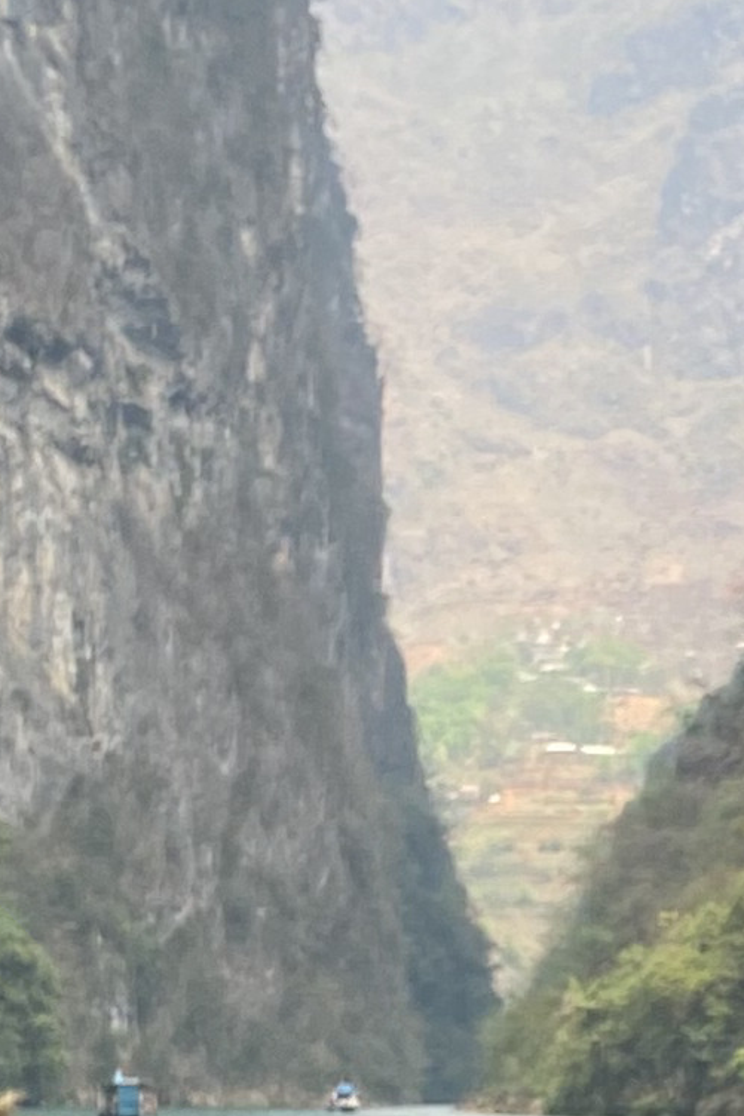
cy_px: 1039
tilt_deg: +0.8
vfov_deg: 14.0
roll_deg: -1.5
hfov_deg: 9.3
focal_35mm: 145
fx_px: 4497
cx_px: 1023
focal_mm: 4.25
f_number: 1.8
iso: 32
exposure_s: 1/568
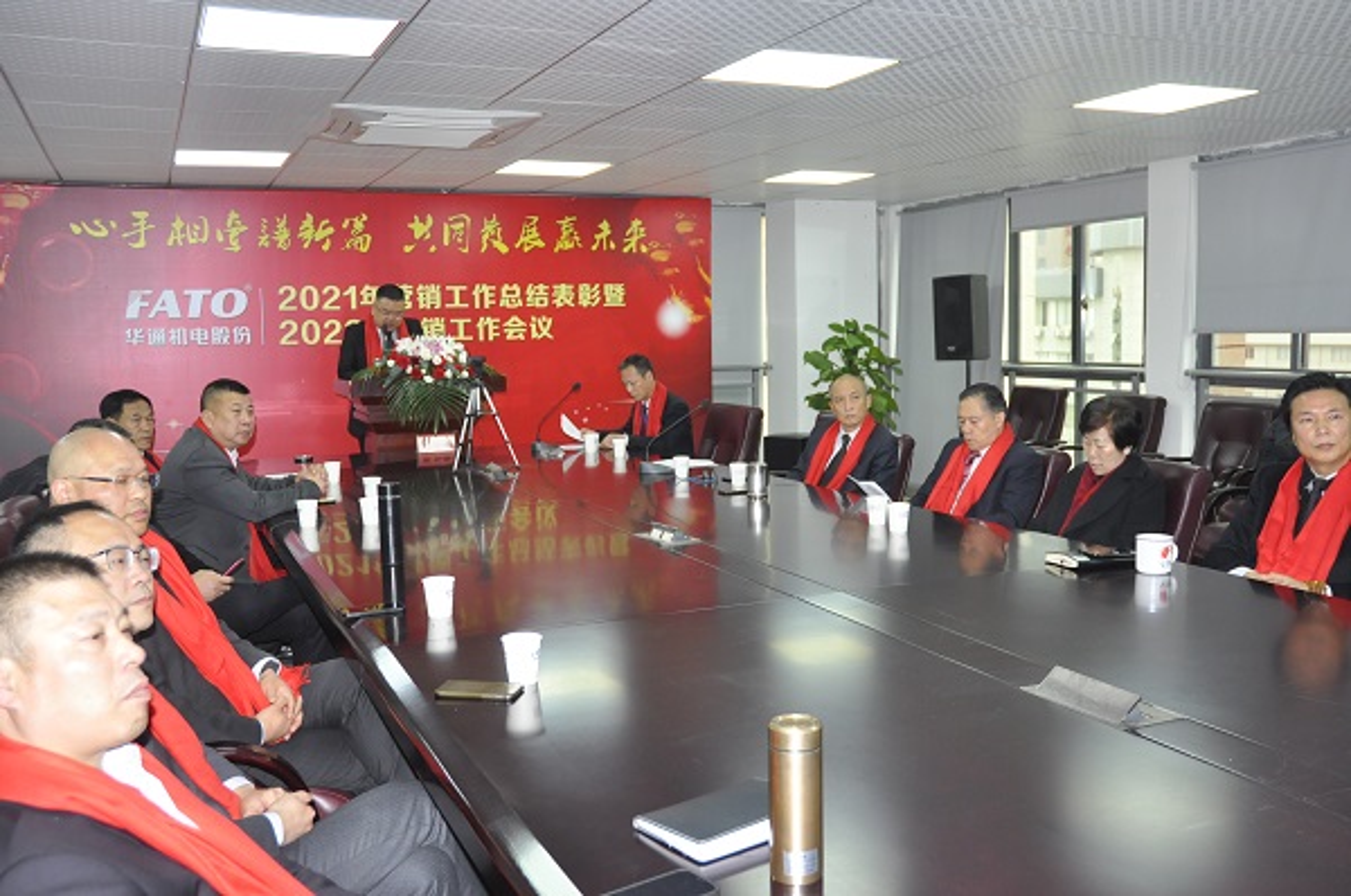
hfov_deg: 57.3
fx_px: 1236
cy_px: 448
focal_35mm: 33
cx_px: 676
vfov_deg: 39.8
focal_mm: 22
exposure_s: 1/60
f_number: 4
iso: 800
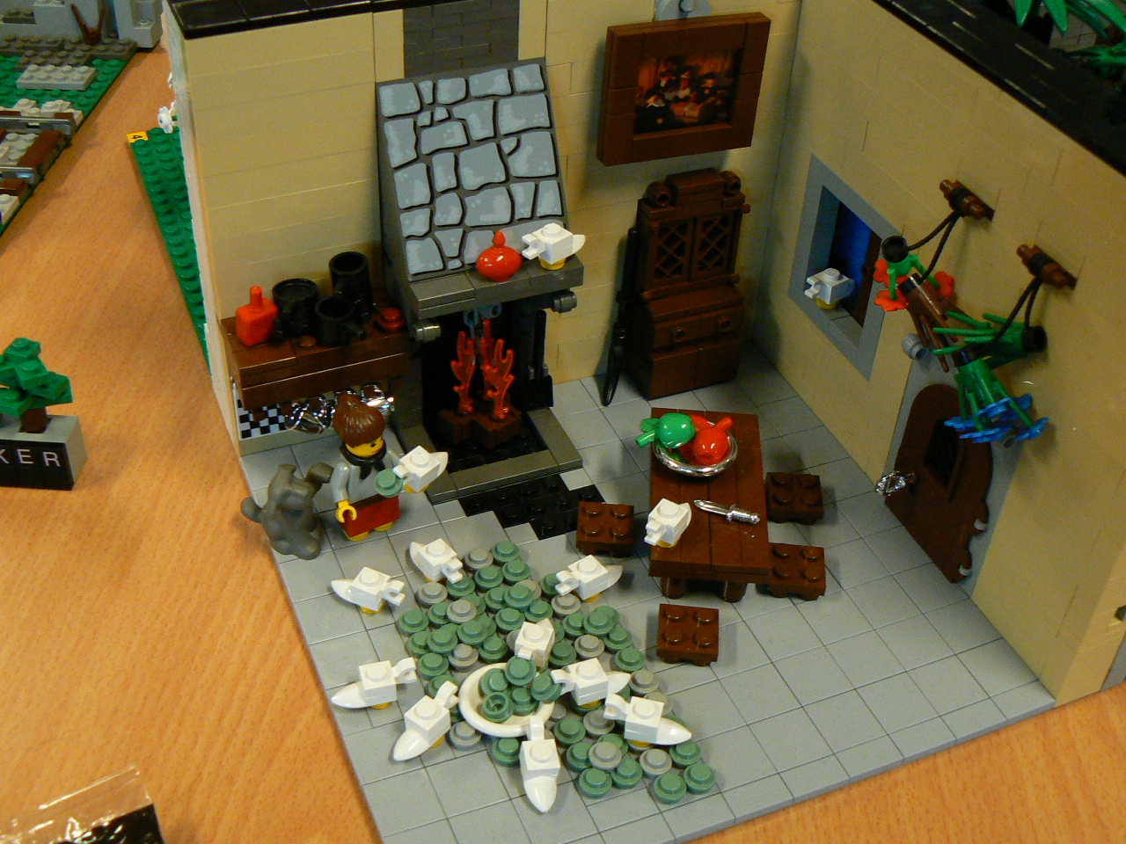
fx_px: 1334
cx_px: 563
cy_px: 422
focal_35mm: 41
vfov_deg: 35.1
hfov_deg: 45.8
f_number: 2.8
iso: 200
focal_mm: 6
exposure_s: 1/20
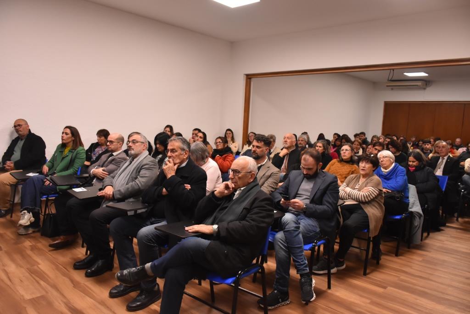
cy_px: 157
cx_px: 235
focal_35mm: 27
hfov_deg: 67.4
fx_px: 353
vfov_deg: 47.9
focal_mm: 18
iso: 1600
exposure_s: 1/100
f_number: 5
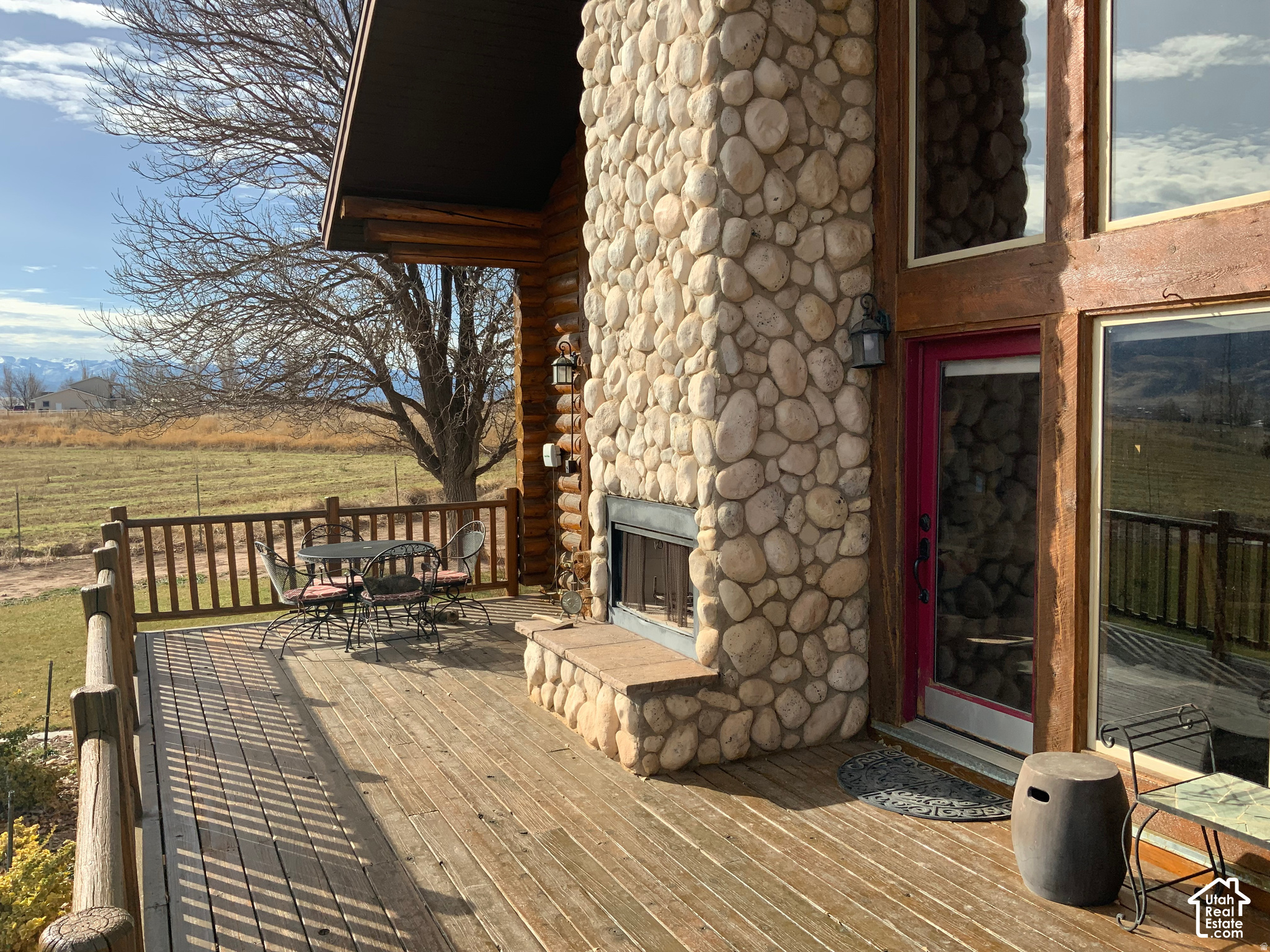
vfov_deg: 48.2
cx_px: 635
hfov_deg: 61.7
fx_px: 1064
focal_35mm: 29
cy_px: 476
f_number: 1.8
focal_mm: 3
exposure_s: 1/1675
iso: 16
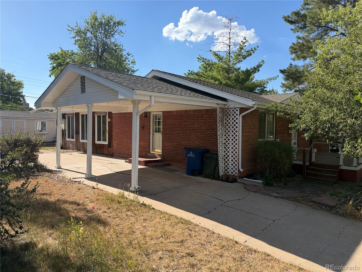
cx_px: 181
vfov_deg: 56.8
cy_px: 136
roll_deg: -0.9
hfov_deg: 71.6
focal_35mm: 24
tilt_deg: -1.8
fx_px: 251
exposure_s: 1/3953
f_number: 1.78
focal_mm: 6.76
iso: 100
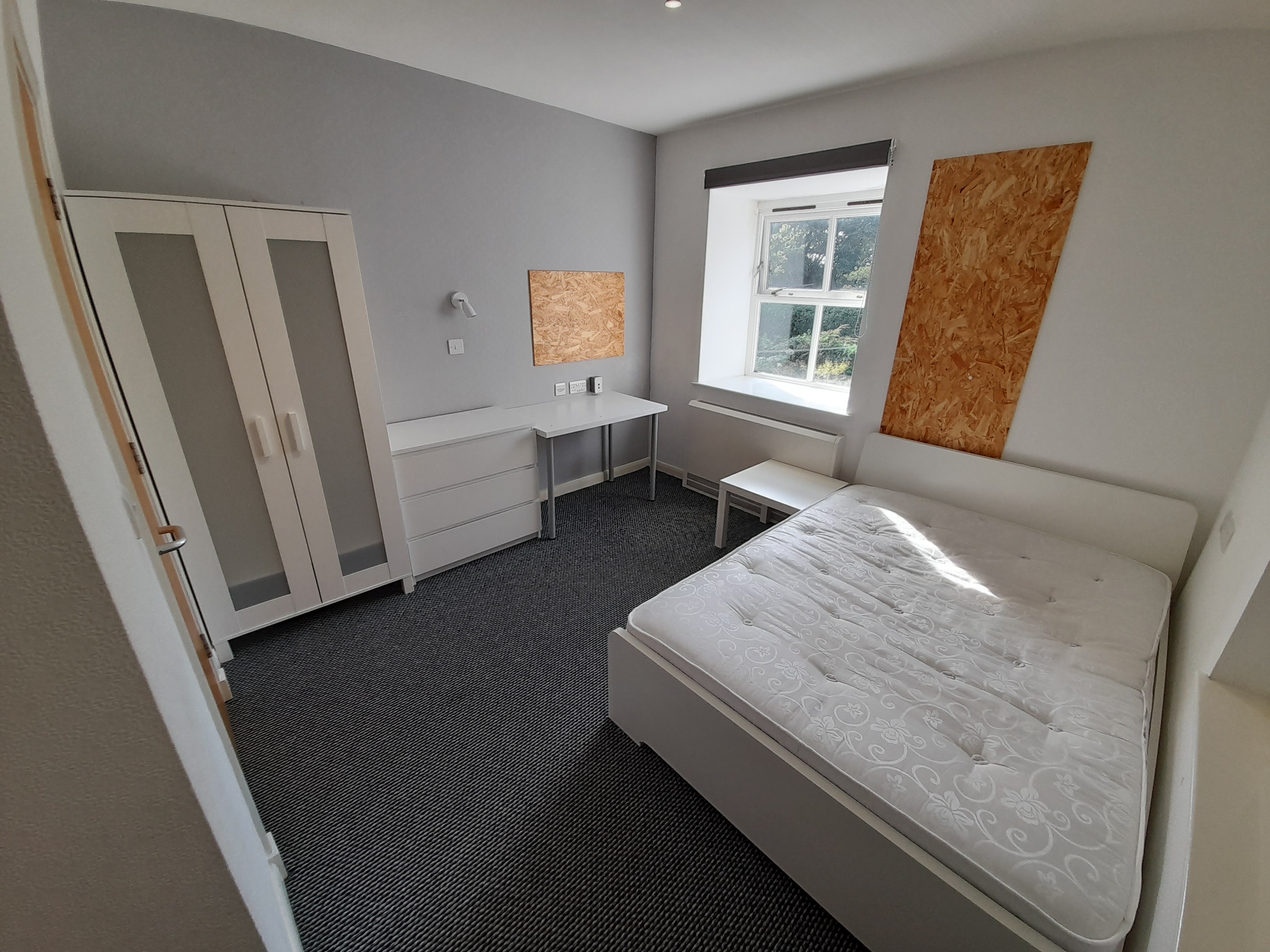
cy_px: 476
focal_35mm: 13
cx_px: 635
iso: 40
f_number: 2.2
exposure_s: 1/50
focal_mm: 1.42
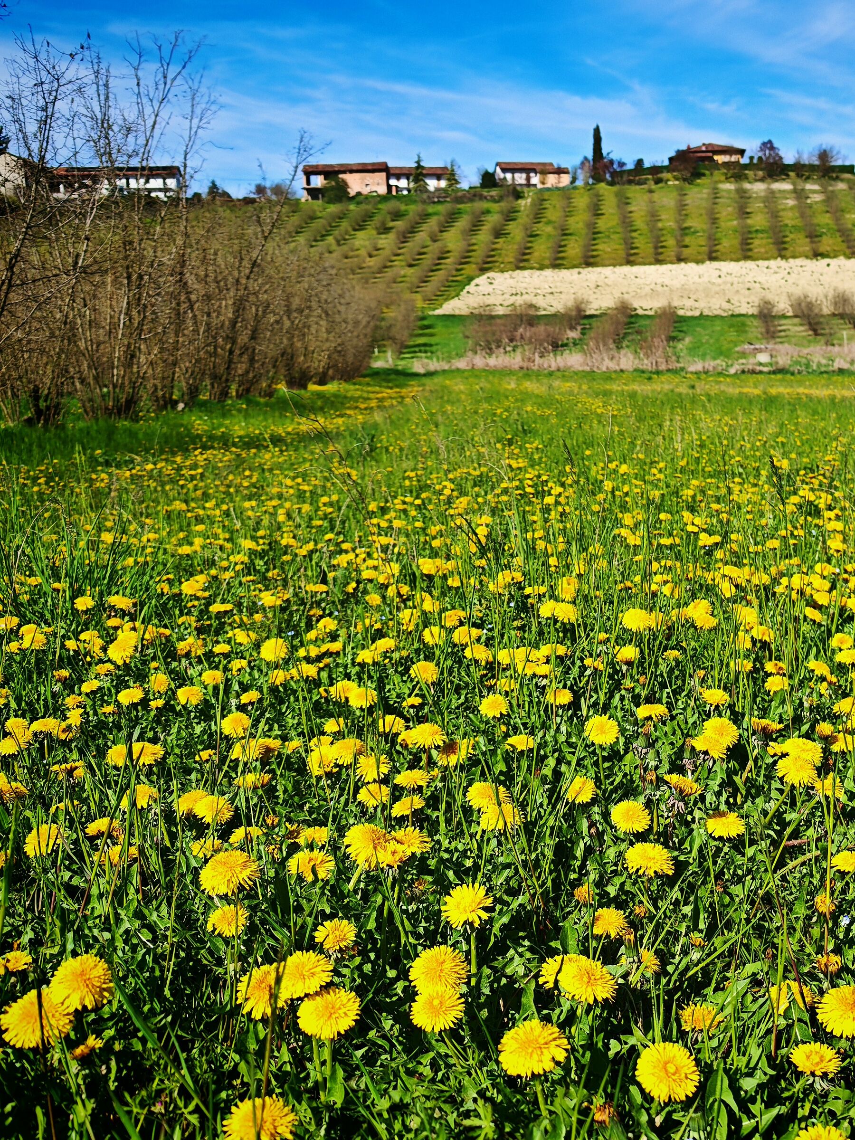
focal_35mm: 27
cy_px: 570
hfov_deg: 51.4
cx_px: 428
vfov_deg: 65.3
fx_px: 889
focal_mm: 6.83
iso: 50
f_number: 2
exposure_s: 1/1400
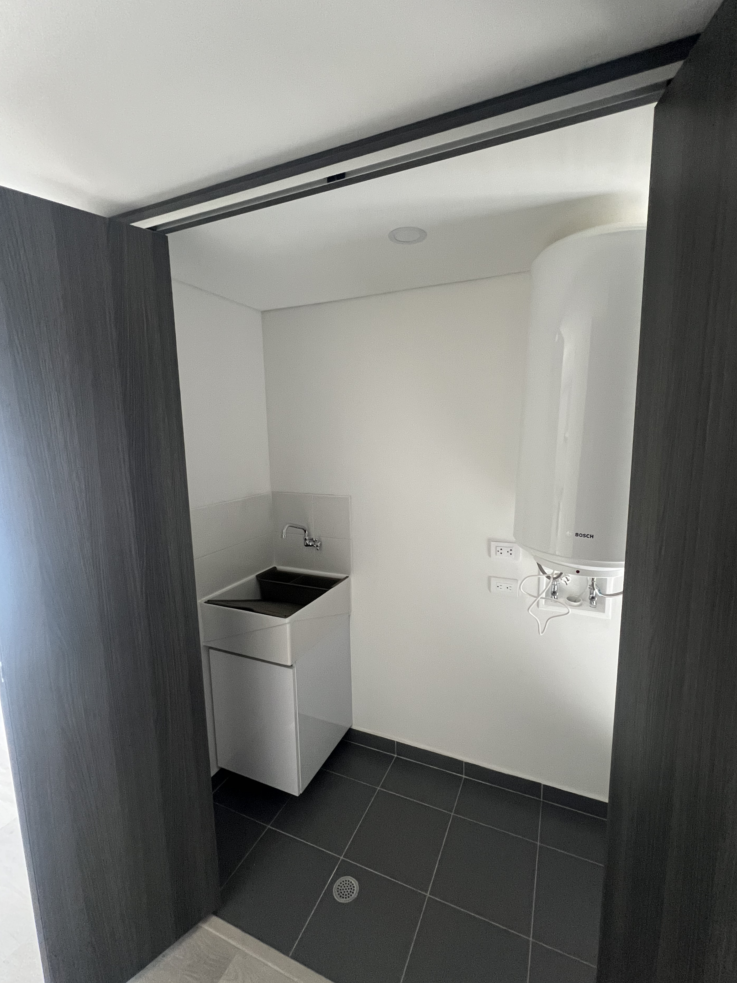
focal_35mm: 14
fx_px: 397
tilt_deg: -7.9
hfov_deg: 85.6
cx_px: 386
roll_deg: +1.0
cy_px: 494
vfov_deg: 102.1
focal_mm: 1.57
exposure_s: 1/60
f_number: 1.8
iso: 400
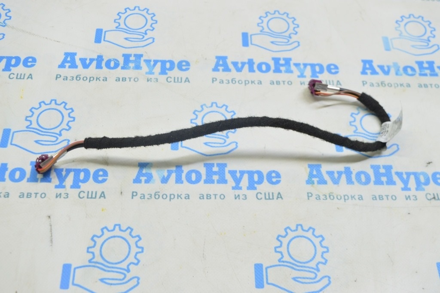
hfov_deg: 43.6
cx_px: 220
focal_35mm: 45
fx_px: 550
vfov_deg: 29.8
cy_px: 146
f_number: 5.6
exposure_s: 1/20
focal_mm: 30
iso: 400
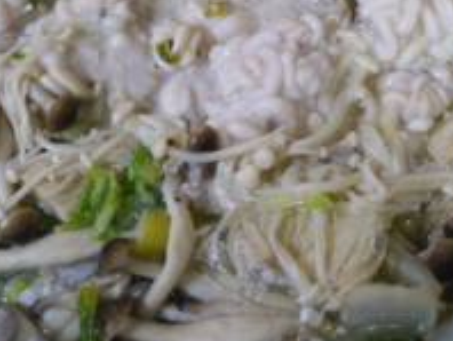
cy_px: 76
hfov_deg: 21.4
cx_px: 156
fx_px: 1192
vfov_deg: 16.2
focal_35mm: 91
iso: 100
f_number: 1.7
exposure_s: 1/30
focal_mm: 20
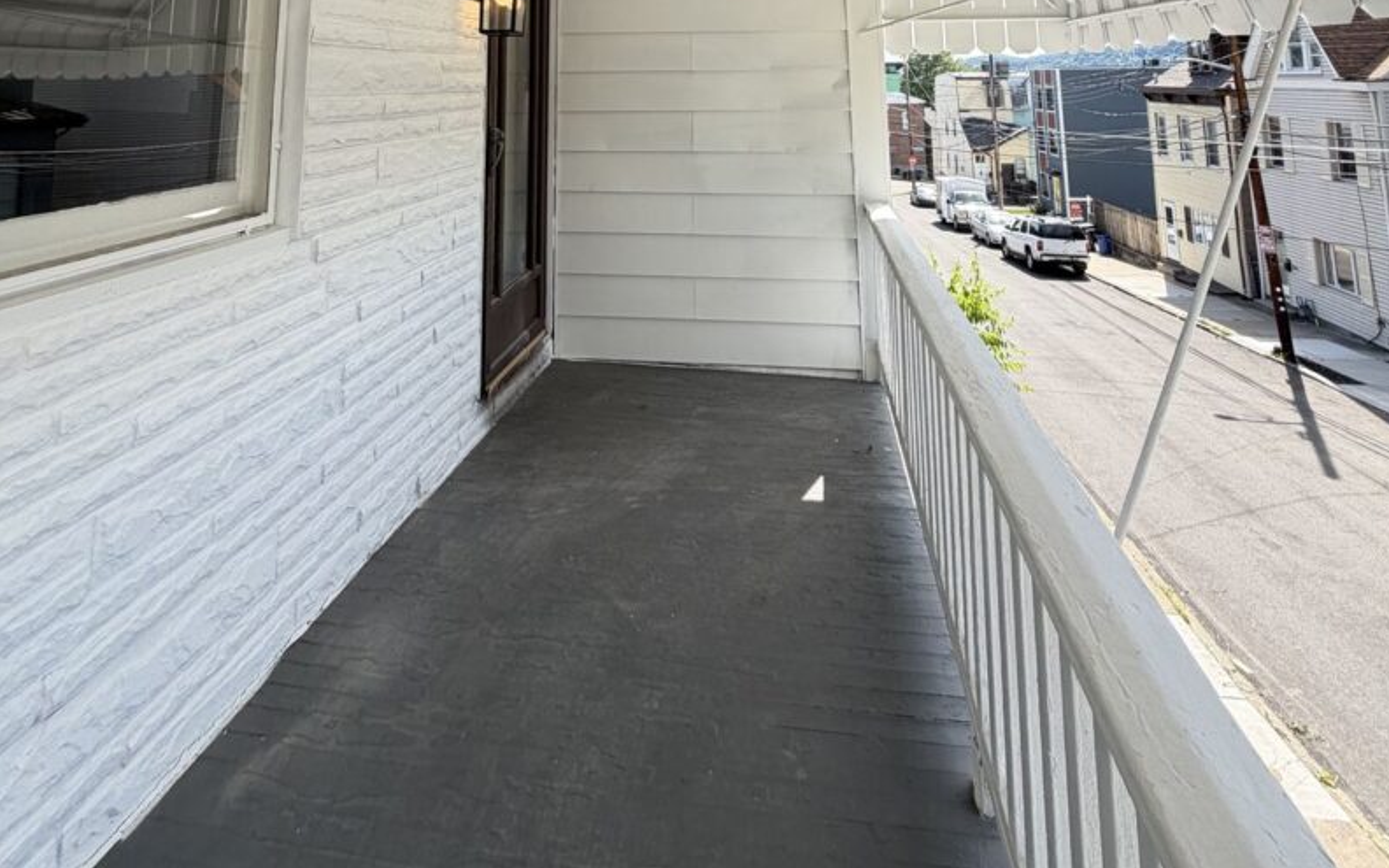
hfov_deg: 85.1
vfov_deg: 48.1
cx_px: 698
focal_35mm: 20
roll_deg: +0.6
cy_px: -18
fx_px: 757
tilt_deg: +7.8
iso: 64
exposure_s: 1/498
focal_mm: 2.22
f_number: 2.2
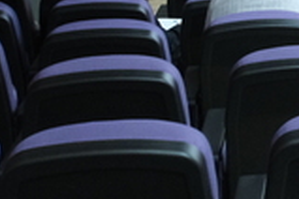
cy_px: -166
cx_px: 528
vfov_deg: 10.1
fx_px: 1063
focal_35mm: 128
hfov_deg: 14.3
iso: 2500
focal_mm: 19.6
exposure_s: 1/100
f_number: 3.5
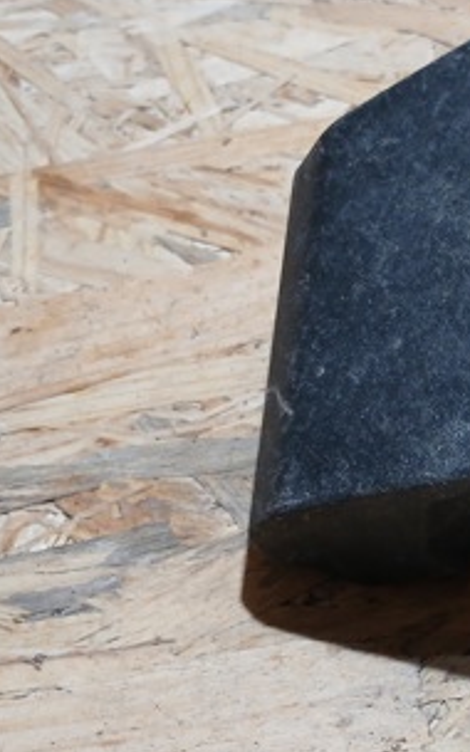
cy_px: 456
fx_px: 1189
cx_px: 586
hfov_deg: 20.7
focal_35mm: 58
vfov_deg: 35.0
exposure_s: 1/50
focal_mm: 3.98
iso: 160
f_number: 1.8
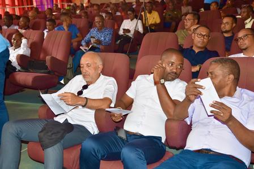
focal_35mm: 40
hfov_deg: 47.9
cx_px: 127
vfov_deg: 33.0
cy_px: 84
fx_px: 286
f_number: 3.5
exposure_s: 1/60
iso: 250
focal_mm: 27
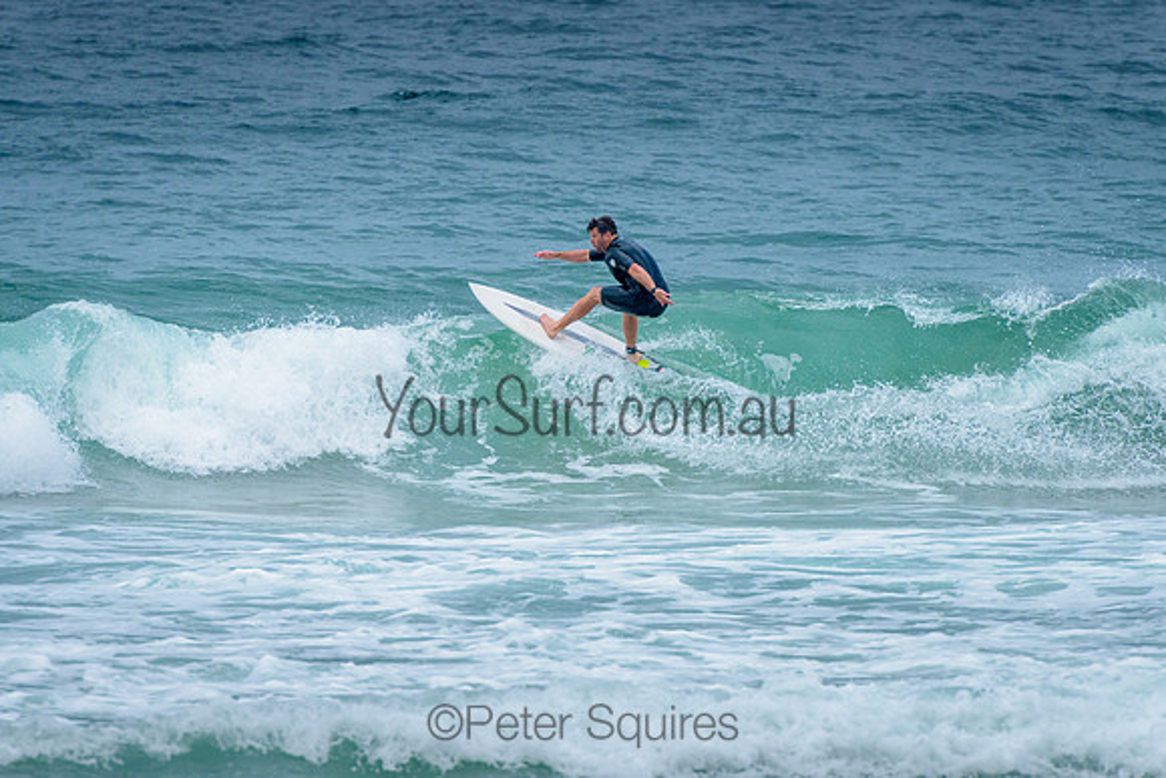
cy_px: 382
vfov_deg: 2.8
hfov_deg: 4.2
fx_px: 15878
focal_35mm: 490
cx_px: 561
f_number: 7.1
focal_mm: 400
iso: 500
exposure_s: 1/1600
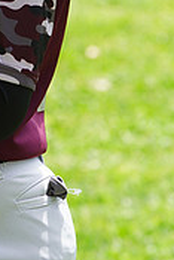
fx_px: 4782
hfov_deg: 2.1
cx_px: -57
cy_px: -107
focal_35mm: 661
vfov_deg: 3.1
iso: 200
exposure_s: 1/160
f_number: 8
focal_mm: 200
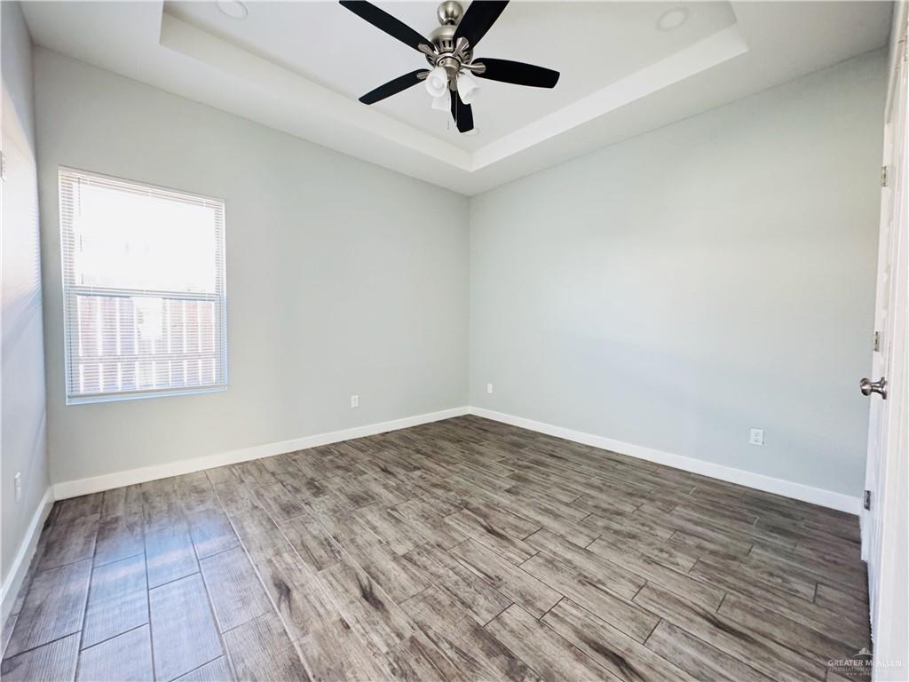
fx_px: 368
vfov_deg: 85.7
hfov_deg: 102.1
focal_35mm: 14
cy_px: 341
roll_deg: -1.6
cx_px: 454
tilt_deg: -3.3
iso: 640
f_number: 2.2
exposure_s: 1/45
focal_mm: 2.22
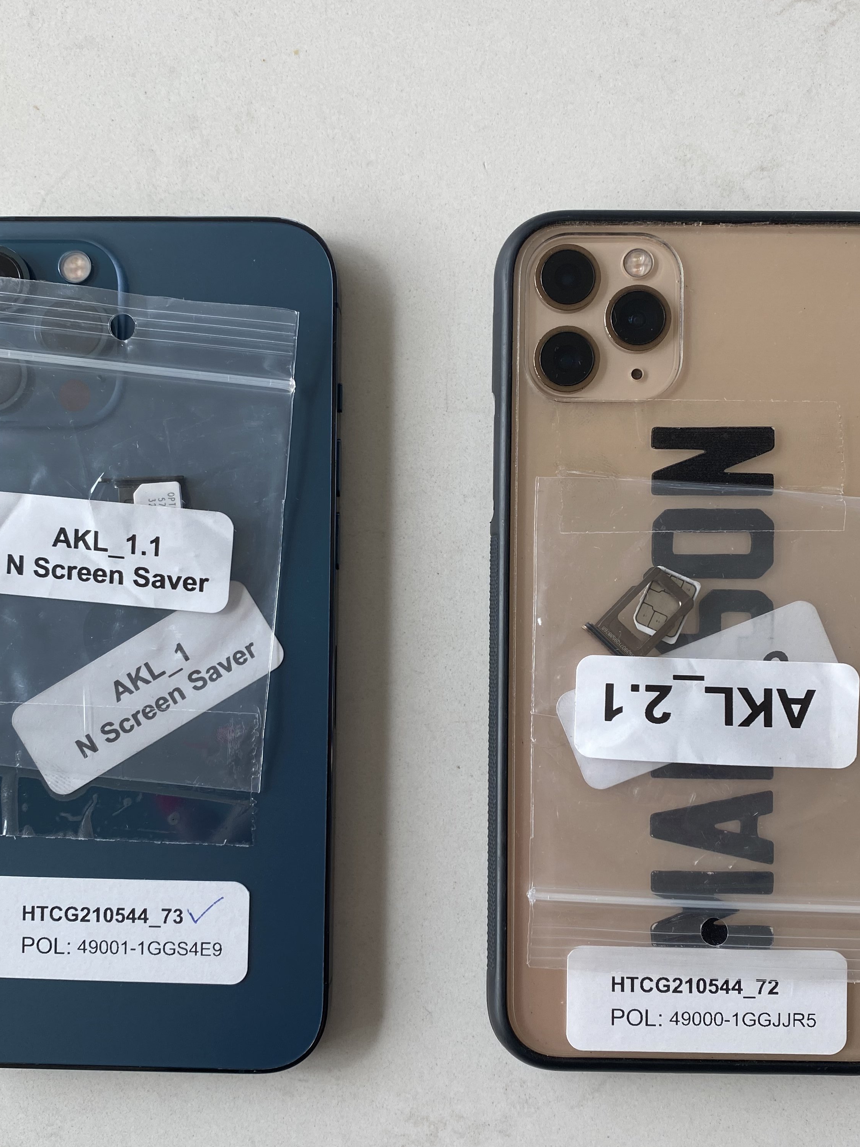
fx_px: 1159
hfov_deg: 40.7
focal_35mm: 35
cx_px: 428
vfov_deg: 52.6
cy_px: 625
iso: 32
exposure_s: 1/122
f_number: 1.8
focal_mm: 4.25
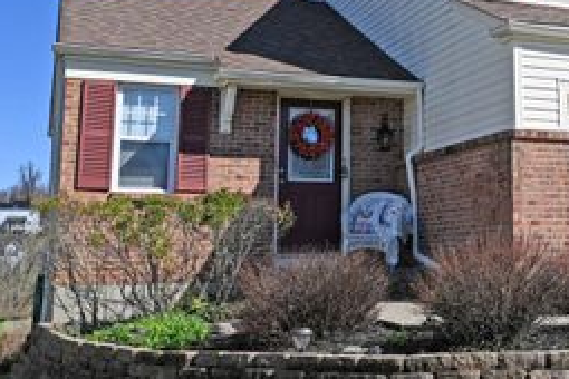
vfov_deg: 24.8
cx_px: 464
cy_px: 93
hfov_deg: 35.6
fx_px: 853
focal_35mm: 54
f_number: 8
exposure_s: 1/500
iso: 100
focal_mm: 27.5
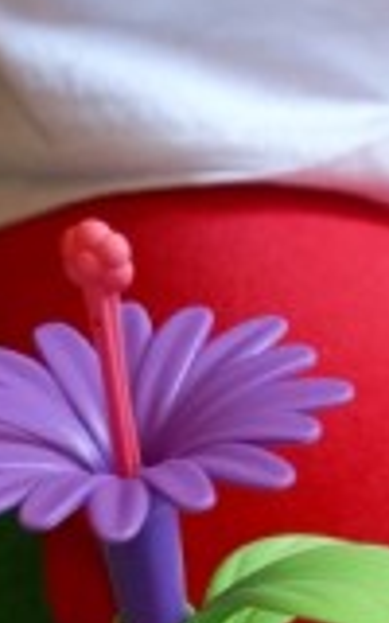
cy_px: 751
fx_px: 3392
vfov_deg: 10.3
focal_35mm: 200
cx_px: 455
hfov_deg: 6.5
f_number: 4.5
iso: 800
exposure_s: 1/50
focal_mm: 26
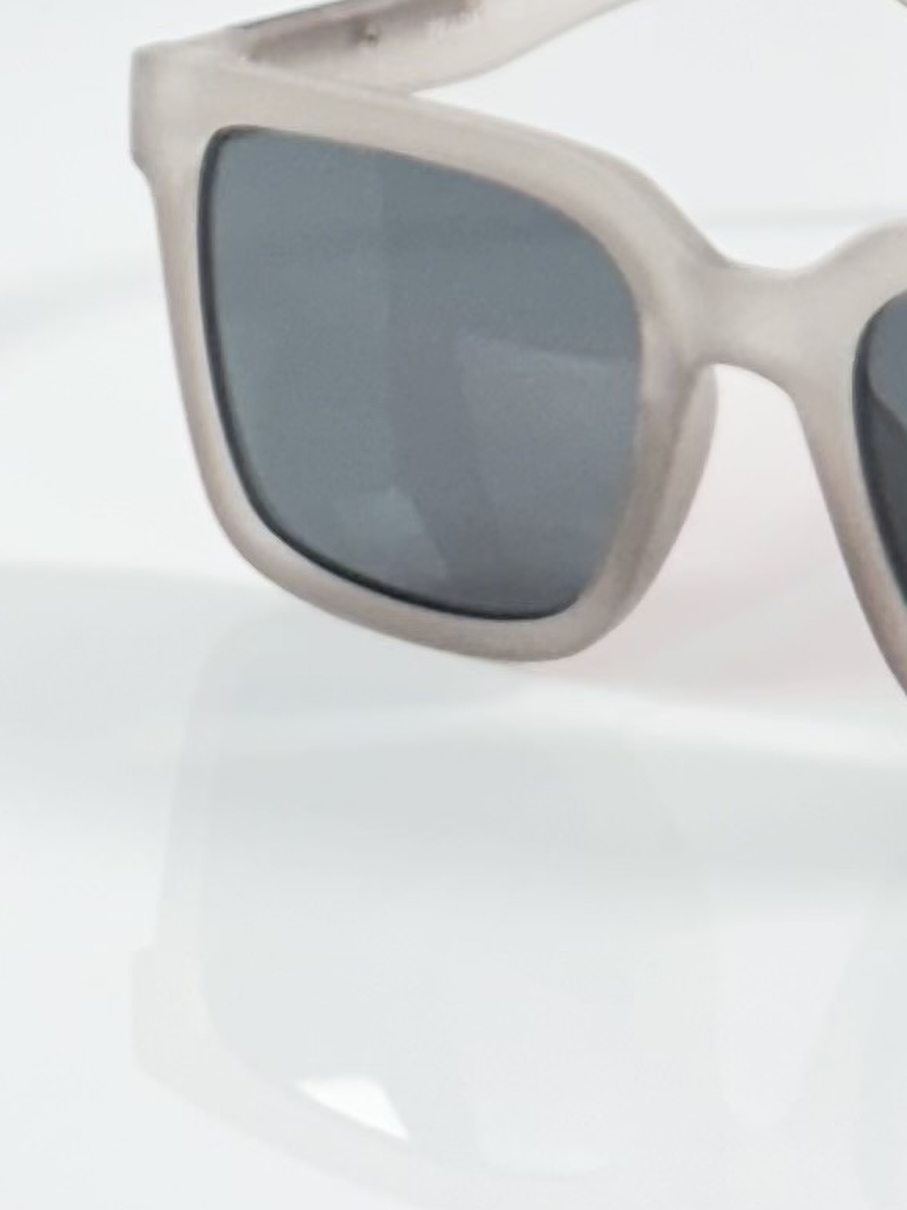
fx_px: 8771
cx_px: 923
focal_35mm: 251
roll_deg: -0.5
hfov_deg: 5.9
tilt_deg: -4.7
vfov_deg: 7.5
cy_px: -1510
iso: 80
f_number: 1.78
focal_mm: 6.86
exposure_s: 1/100
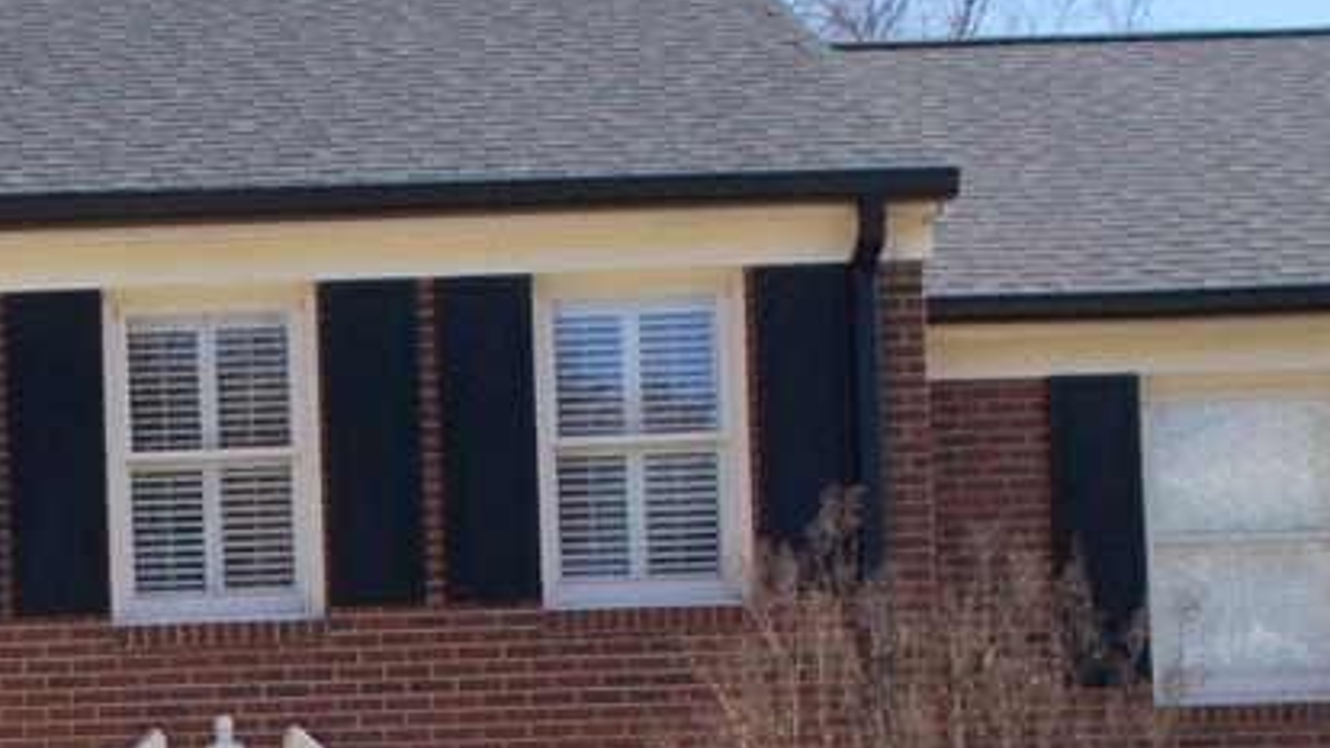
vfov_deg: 11.2
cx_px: -80
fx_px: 3703
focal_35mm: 105
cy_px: 1043
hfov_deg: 19.6
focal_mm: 6.9
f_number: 3.9
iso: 80
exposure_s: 1/320
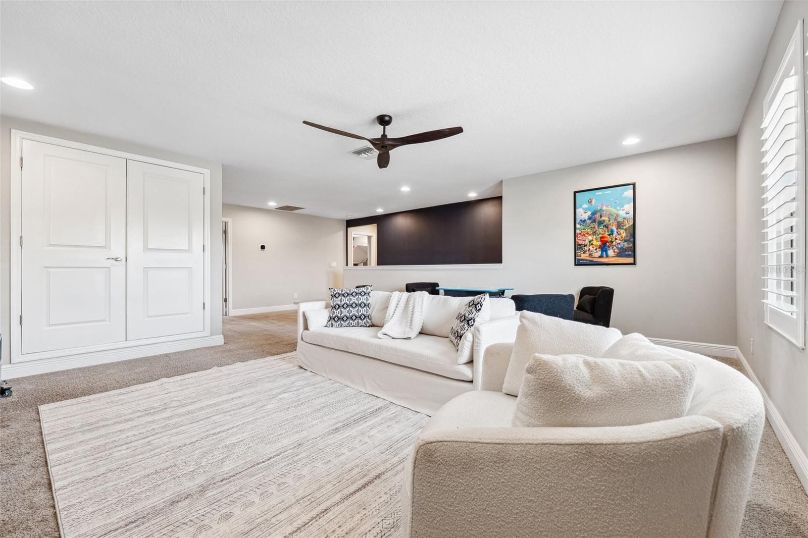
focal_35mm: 14
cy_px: 269
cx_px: 404
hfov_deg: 104.3
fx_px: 314
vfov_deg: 81.2
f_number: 8
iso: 200
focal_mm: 14
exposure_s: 1/6
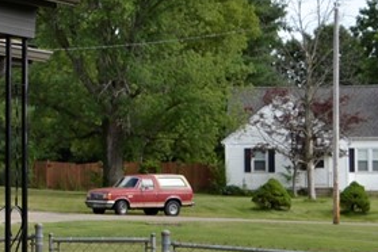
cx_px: -301
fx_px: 1837
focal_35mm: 175
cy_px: 64
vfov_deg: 7.8
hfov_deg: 11.0
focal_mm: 30
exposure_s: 1/200
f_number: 5.6
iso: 100
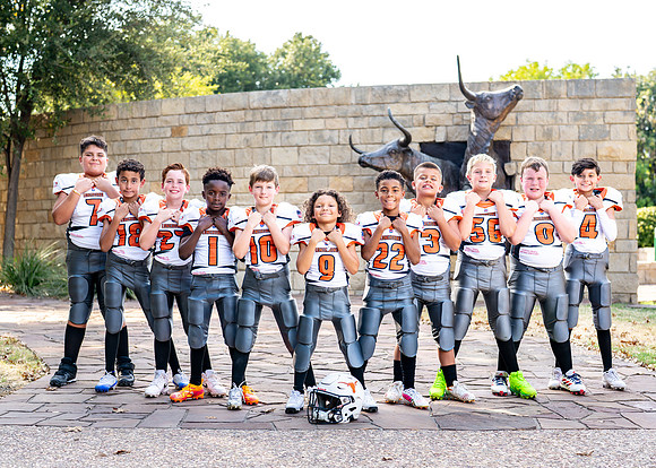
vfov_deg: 20.3
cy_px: 274
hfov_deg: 28.2
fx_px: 1305
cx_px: 313
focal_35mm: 70
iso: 250
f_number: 2.8
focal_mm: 50
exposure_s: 1/500
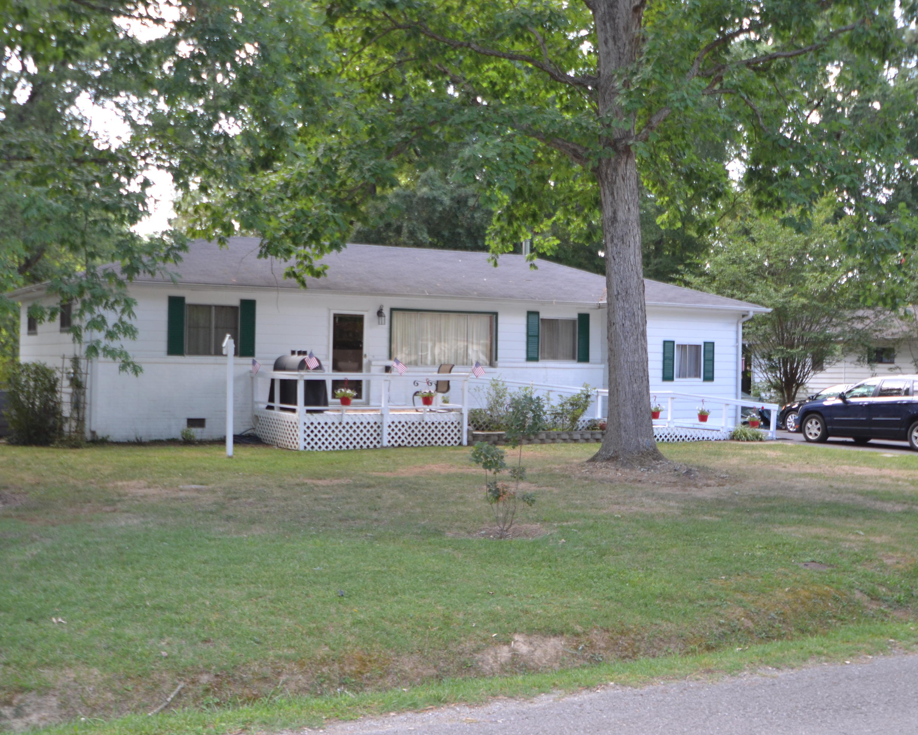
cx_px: 443
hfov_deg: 44.8
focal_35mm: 41
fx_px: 1114
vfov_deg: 36.5
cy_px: 366
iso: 400
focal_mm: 24
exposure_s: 1/125
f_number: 4.5
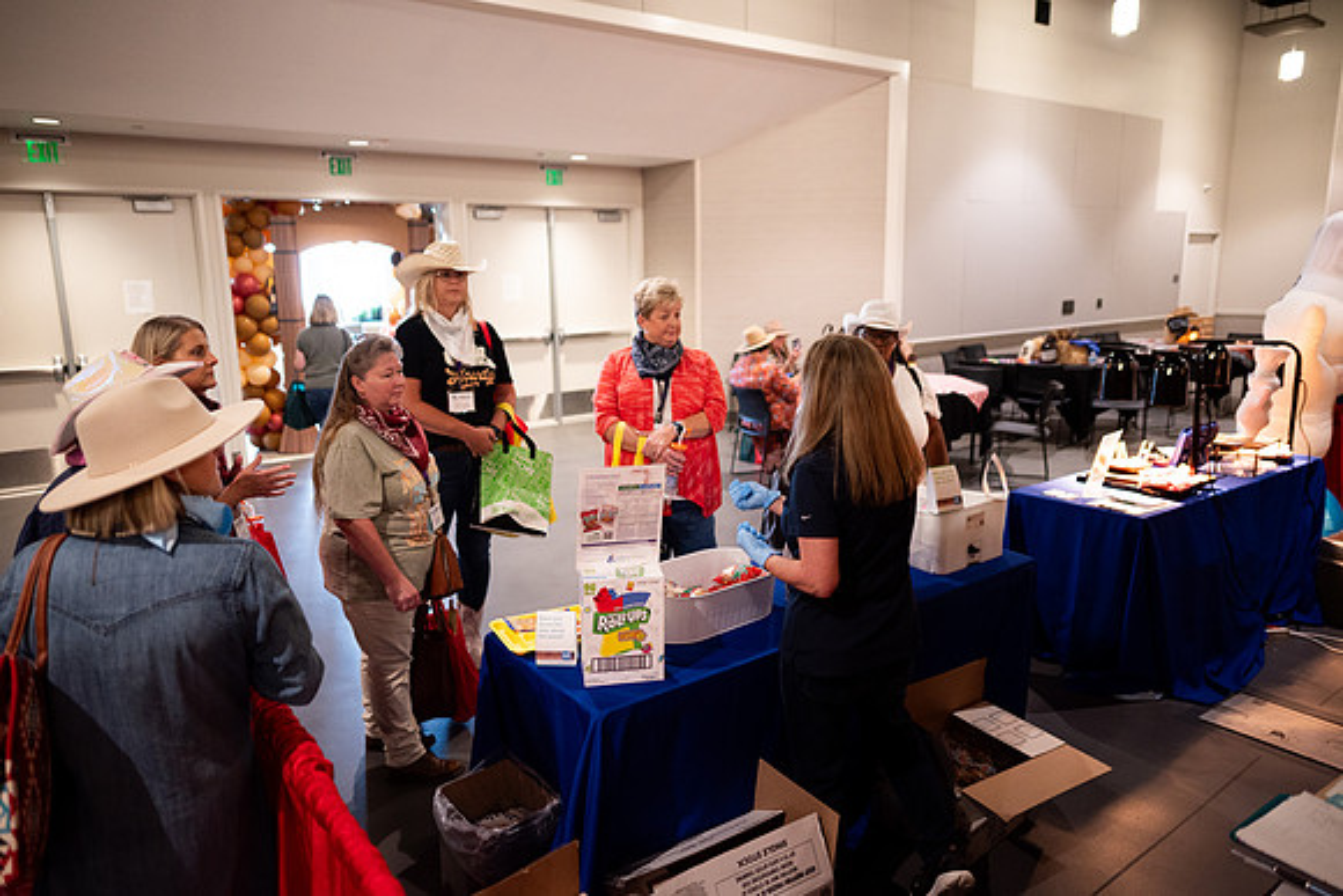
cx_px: 672
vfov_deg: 53.2
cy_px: 448
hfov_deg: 73.7
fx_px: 896
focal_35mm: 24
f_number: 1.8
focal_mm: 24
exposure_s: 1/200
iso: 1250
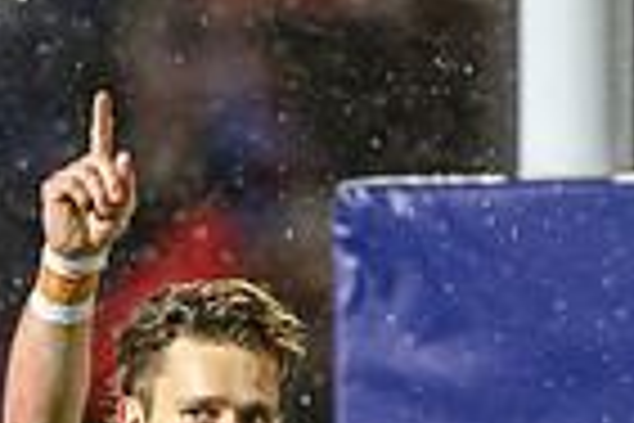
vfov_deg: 0.7
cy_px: 1054
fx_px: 35448
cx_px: 180
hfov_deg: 1.0
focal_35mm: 2013
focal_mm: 400
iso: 6400
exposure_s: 1/1000
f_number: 3.2
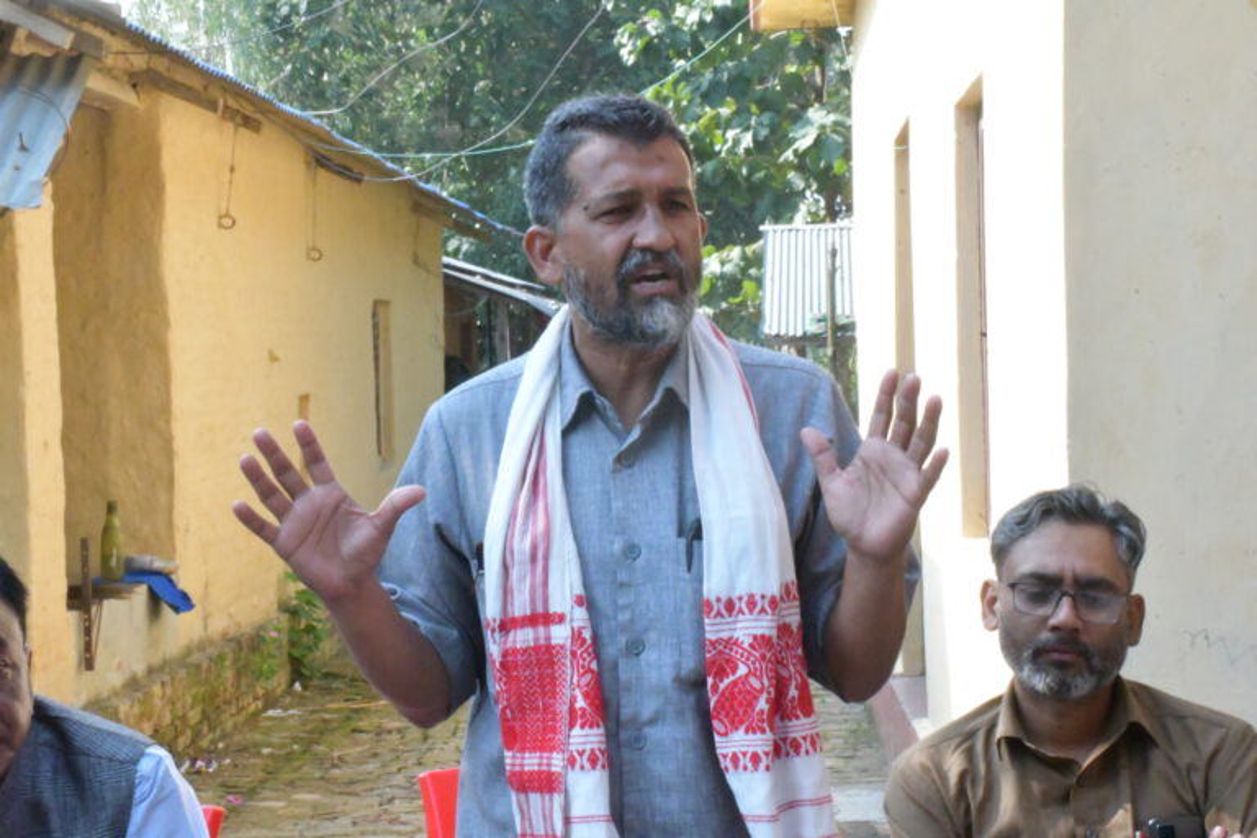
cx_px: 628
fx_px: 2619
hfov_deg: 27.0
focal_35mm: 75
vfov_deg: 18.2
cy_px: 419
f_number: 9
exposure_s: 1/320
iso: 16000
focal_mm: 50
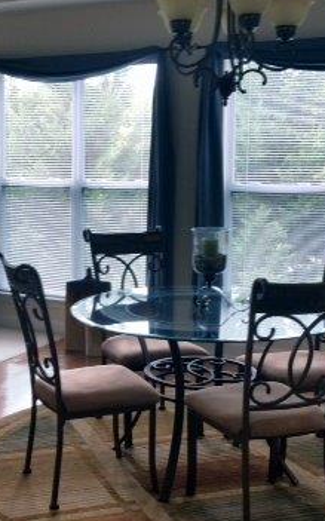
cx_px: 86
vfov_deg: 35.1
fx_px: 823
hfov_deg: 22.2
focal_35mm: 58
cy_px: 273
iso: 64
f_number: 2.2
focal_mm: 4.12
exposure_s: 1/120
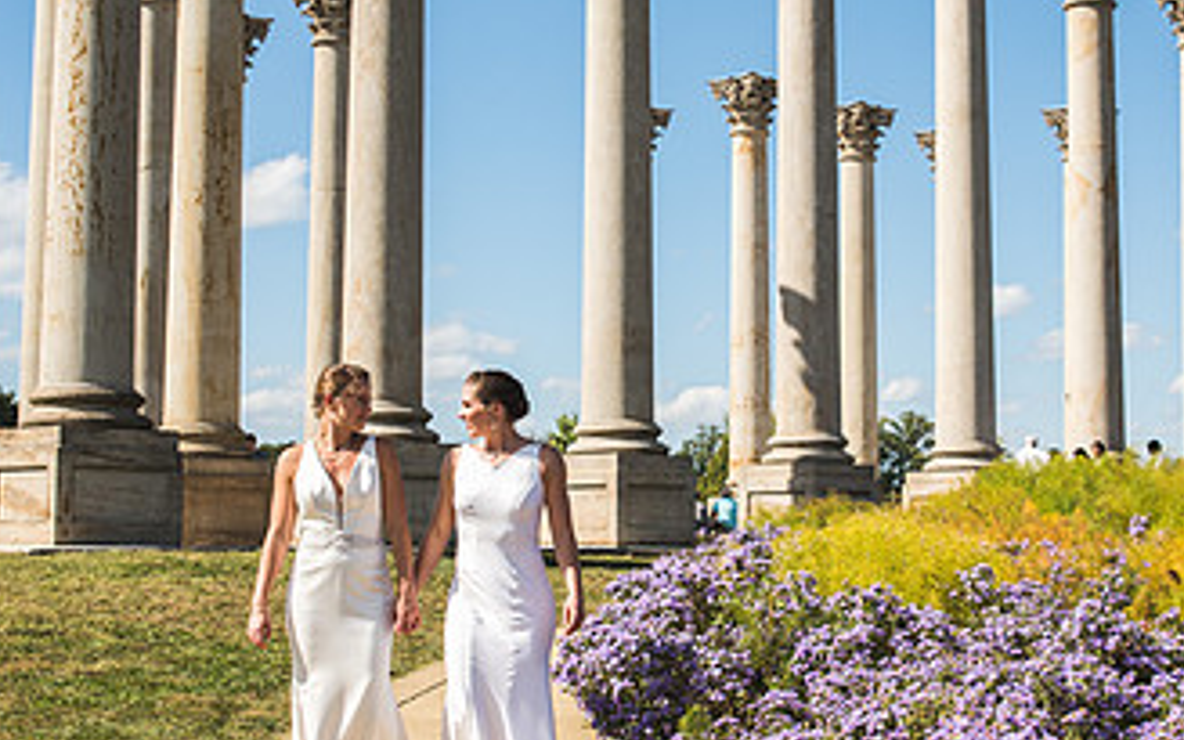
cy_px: 370
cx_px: 700
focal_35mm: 63
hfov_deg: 32.4
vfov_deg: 20.6
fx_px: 2033
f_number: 5.6
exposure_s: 1/2000
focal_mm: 35
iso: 200
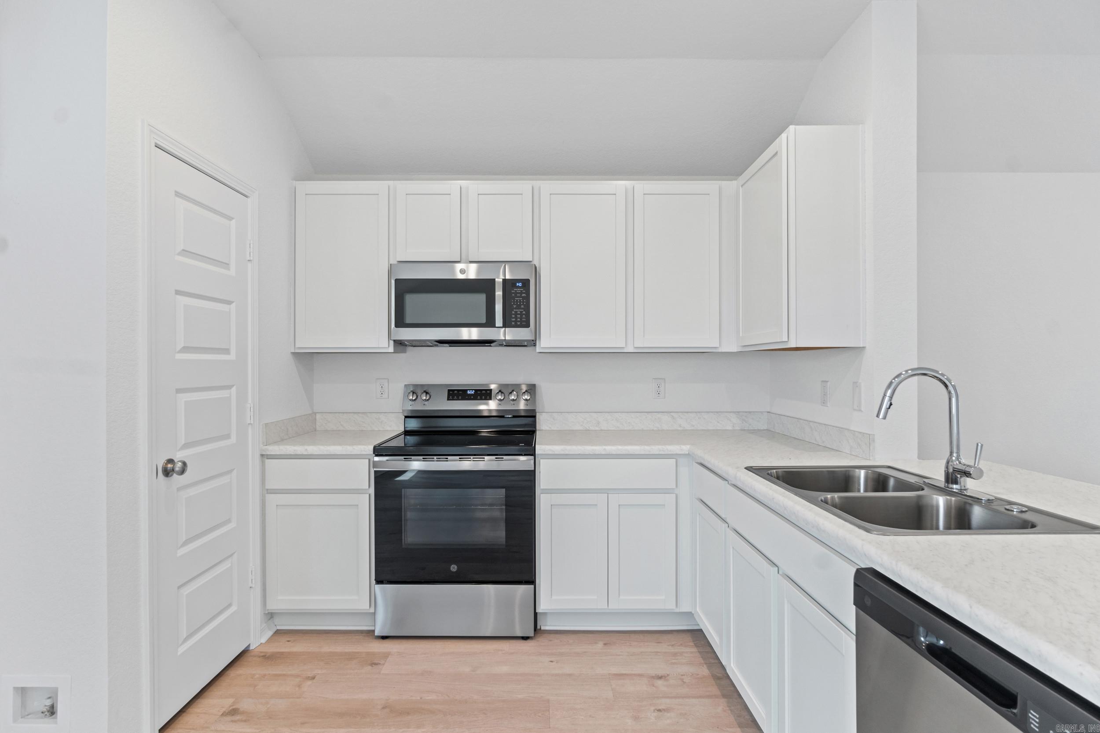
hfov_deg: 90.0
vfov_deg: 67.4
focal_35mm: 18
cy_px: 366
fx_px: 550
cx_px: 550
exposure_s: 1/4
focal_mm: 12
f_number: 9
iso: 250
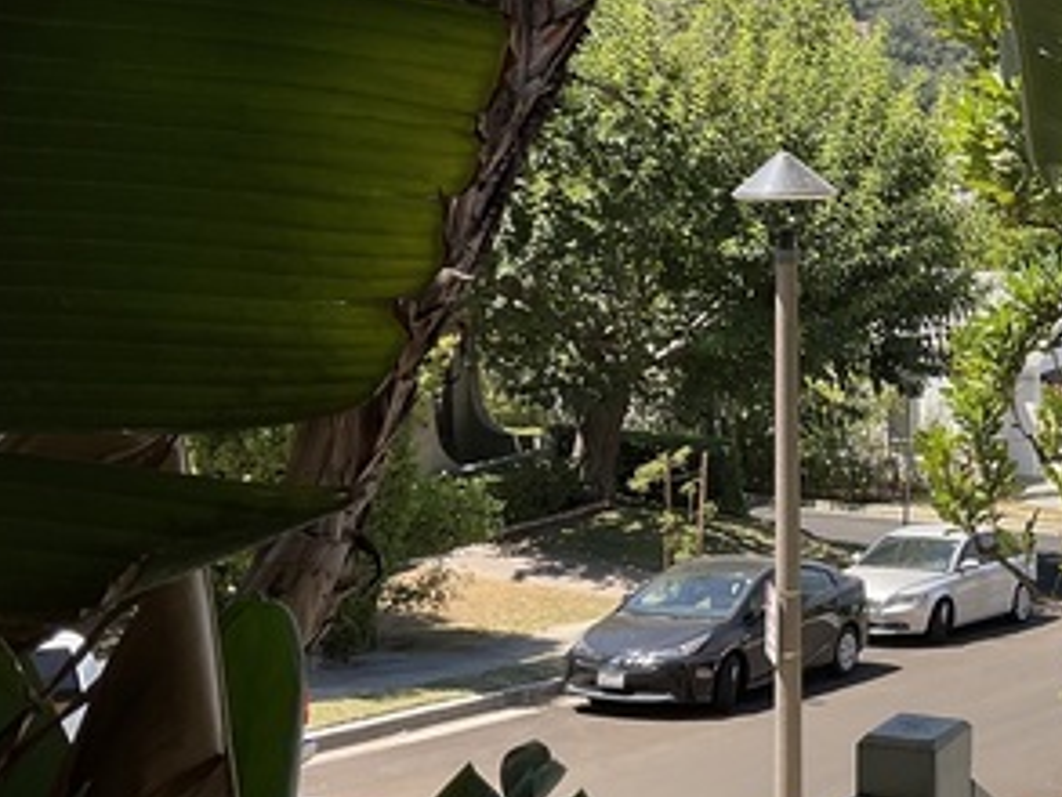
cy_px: 297
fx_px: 2026
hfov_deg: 27.2
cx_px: 1129
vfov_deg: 22.2
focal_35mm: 66
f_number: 1.8
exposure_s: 1/650
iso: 16
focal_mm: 3
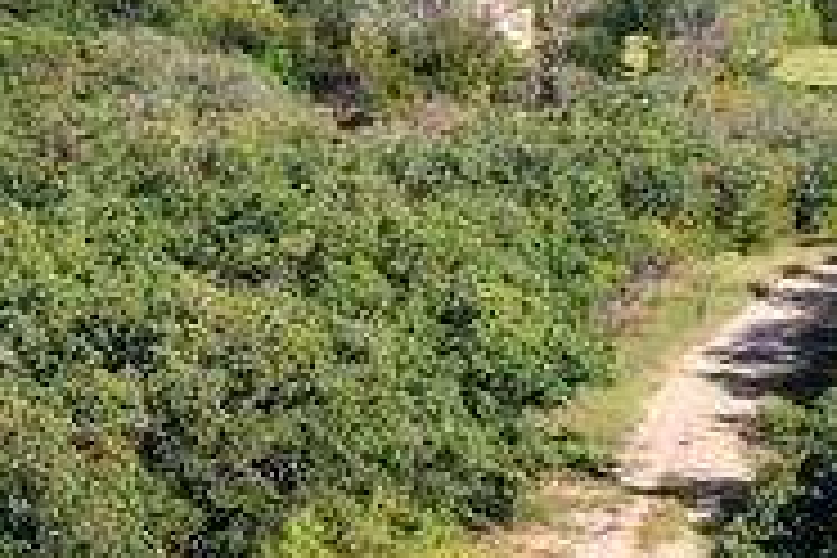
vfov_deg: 8.9
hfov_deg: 10.5
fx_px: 3580
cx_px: -1444
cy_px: 544
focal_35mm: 154
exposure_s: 1/500
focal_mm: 10.26
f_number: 6.3
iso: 100
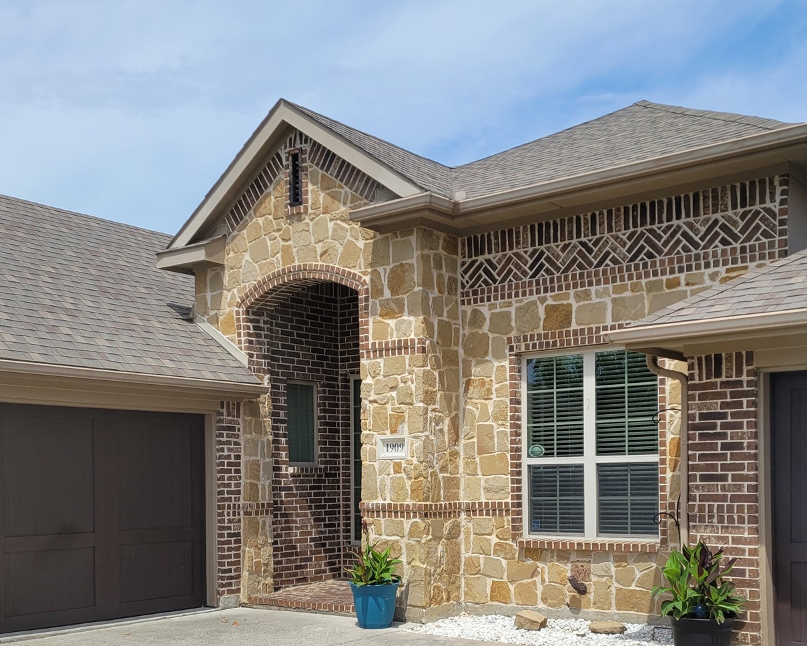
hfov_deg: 42.9
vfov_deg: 34.0
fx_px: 1027
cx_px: 419
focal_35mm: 43
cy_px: 501
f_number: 1.8
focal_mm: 5.4
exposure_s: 1/3168
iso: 40
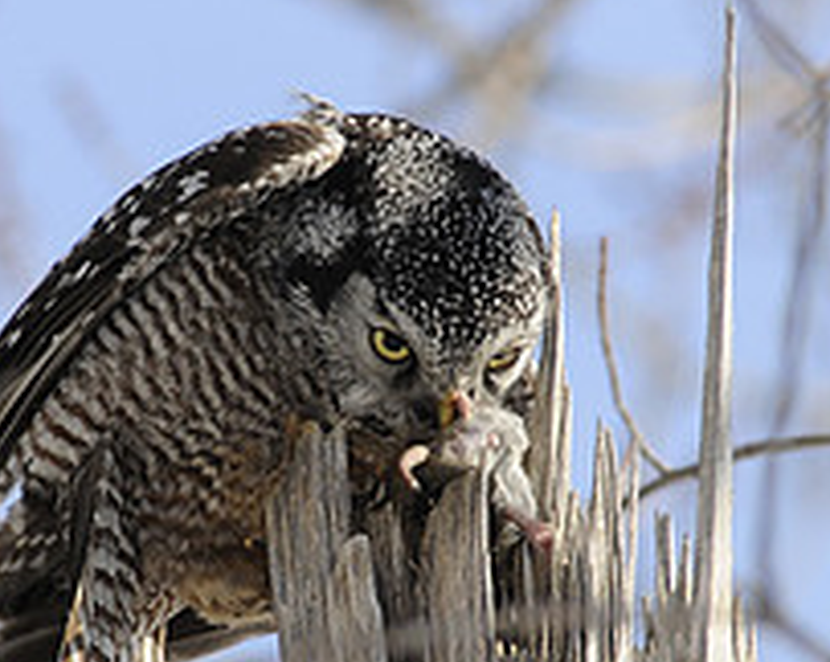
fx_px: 39413
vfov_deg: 1.0
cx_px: 352
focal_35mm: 1606
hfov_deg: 1.2
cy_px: 435
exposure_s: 1/800
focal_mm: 400
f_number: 8
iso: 500
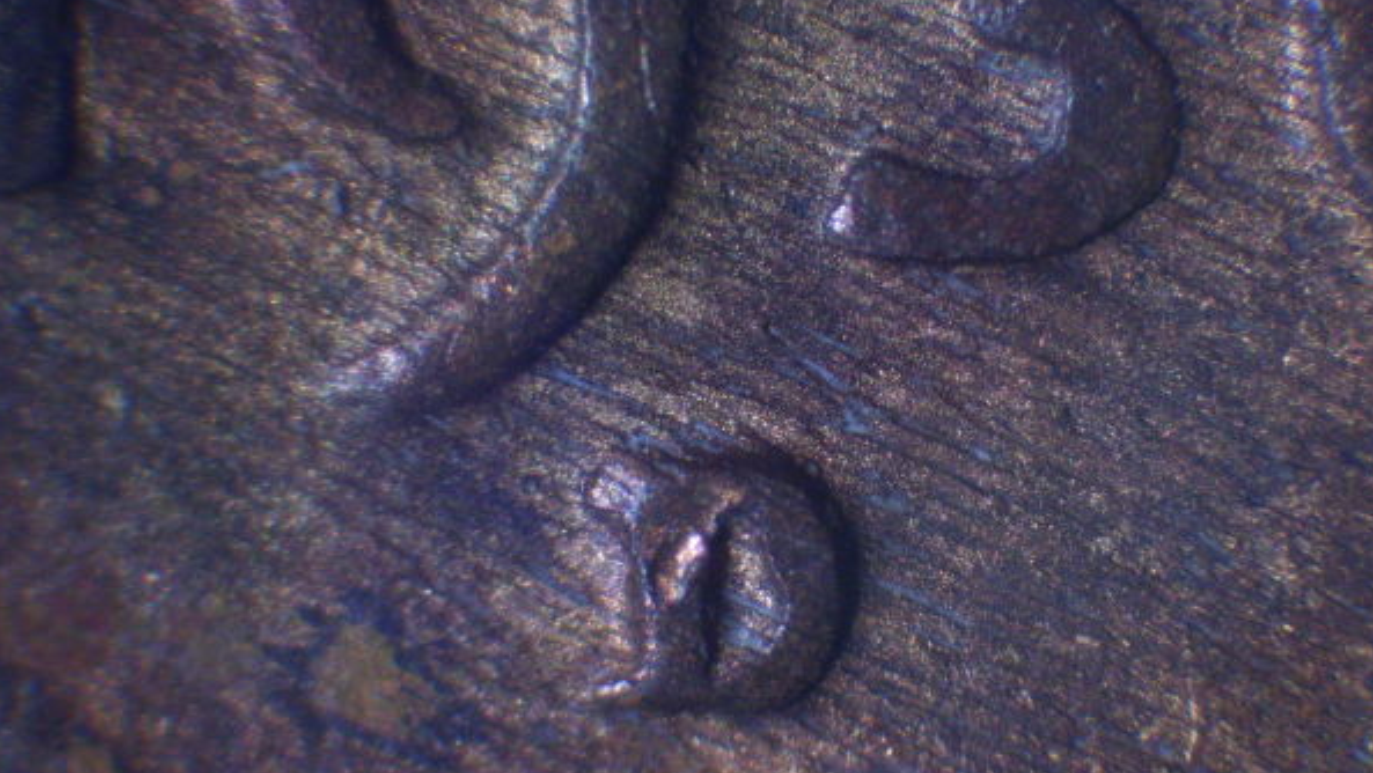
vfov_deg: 12.6
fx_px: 3496
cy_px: 407
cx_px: 688
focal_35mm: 96
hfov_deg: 22.2
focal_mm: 14.3
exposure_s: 1/8
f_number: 4.3
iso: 160
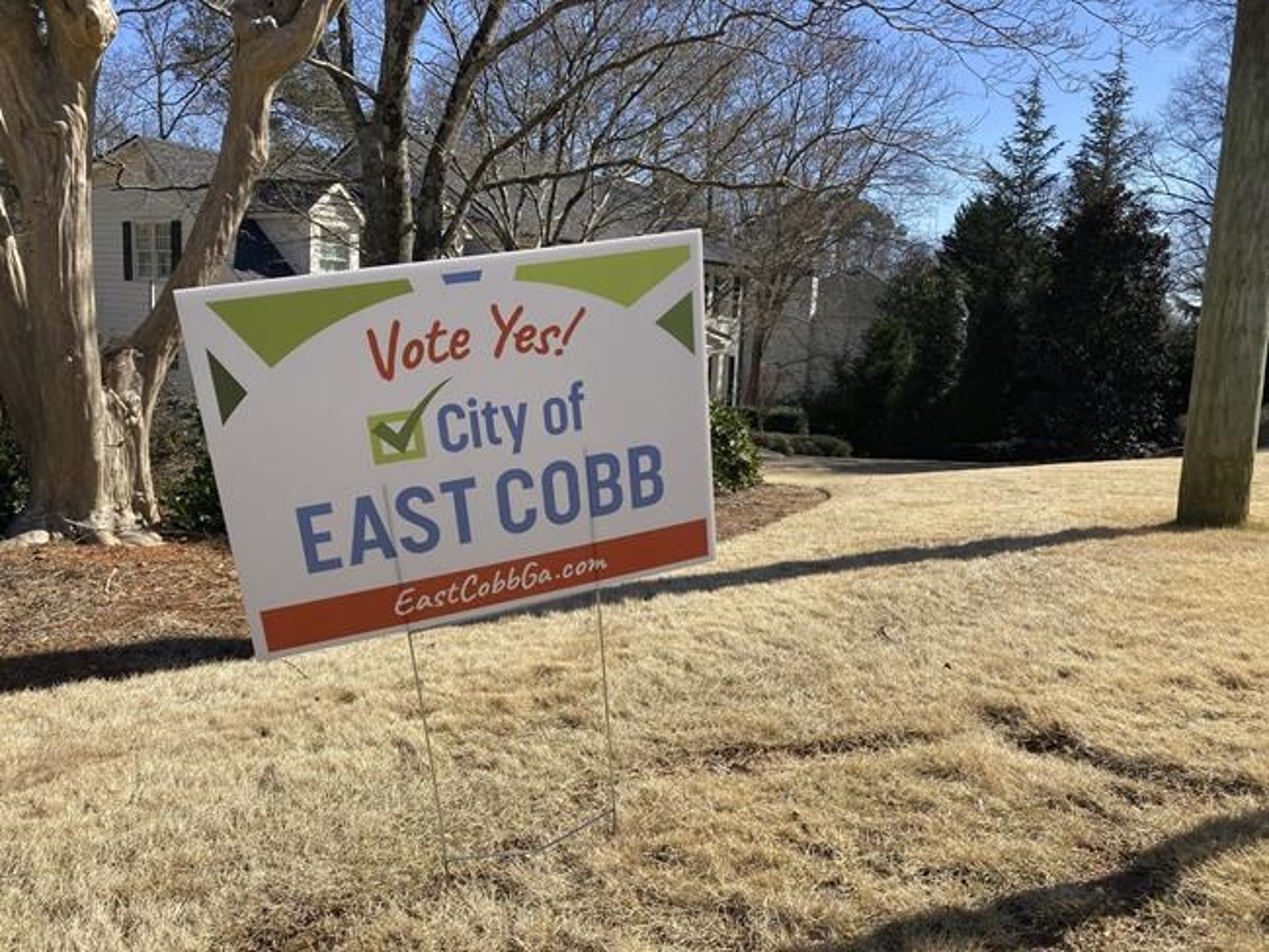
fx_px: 1027
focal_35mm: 28
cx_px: 634
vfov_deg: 49.8
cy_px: 476
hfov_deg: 63.4
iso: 20
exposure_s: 1/1736
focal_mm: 3.99
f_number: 1.8
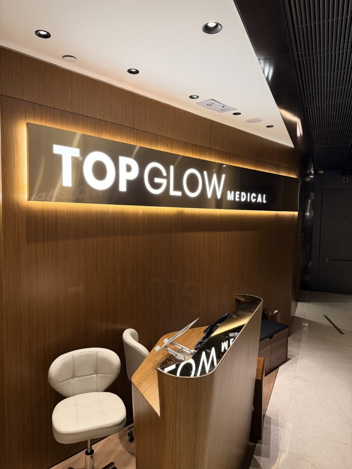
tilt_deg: -3.5
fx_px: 325
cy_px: 234
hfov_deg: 56.8
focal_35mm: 24
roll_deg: -1.0
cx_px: 176
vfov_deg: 71.6
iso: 320
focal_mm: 6.76
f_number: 1.78
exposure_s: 1/100
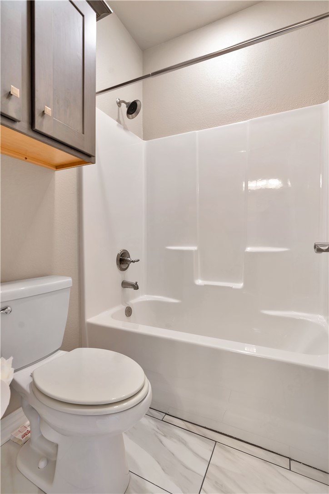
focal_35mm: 17
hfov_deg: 70.4
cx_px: 164
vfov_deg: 93.3
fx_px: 233
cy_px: 247
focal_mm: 17
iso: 100
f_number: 6.3
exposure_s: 1/1.67
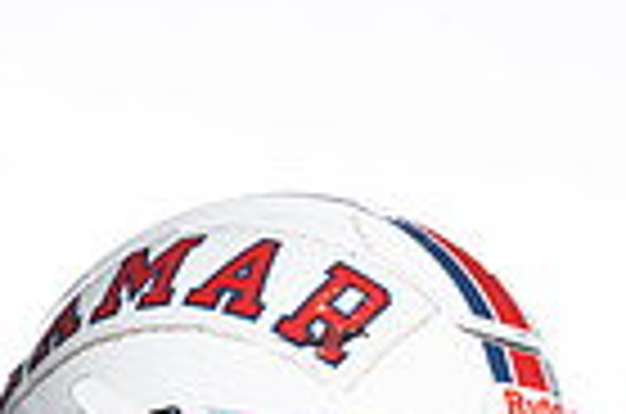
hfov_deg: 12.9
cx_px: 297
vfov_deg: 8.0
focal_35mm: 159
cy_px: 990
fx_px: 2759
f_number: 5.6
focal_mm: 49
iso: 200
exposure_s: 1/250
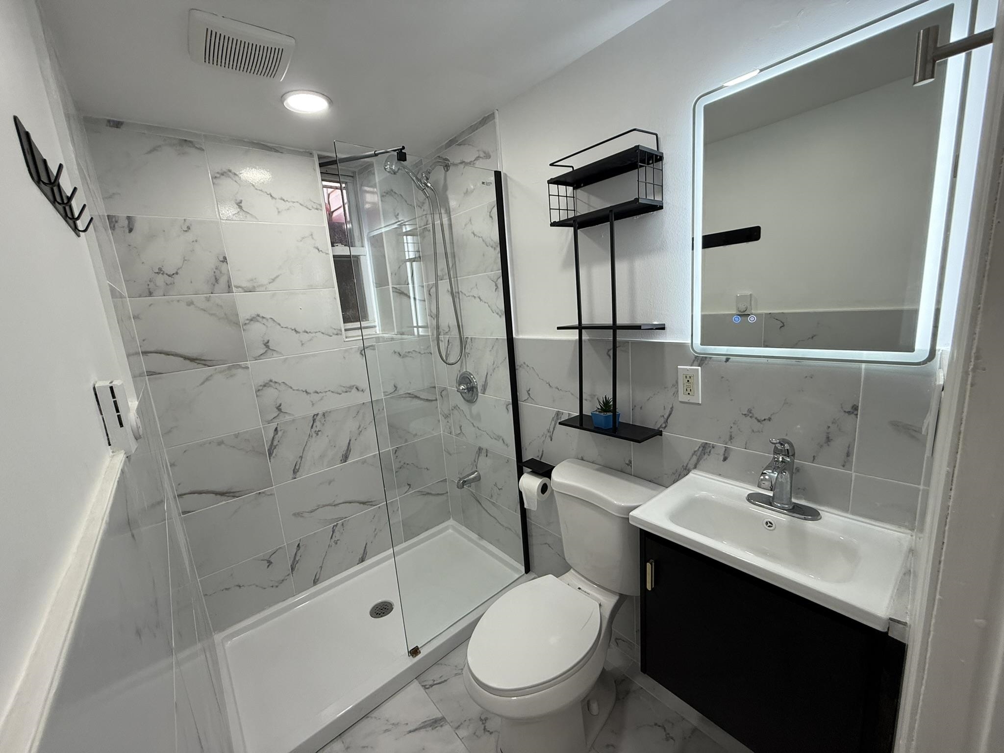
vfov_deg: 85.7
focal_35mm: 14
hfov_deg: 102.1
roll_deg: +4.2
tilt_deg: -11.0
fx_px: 406
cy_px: 376
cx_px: 502
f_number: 2.2
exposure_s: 1/120
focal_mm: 2.22
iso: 125
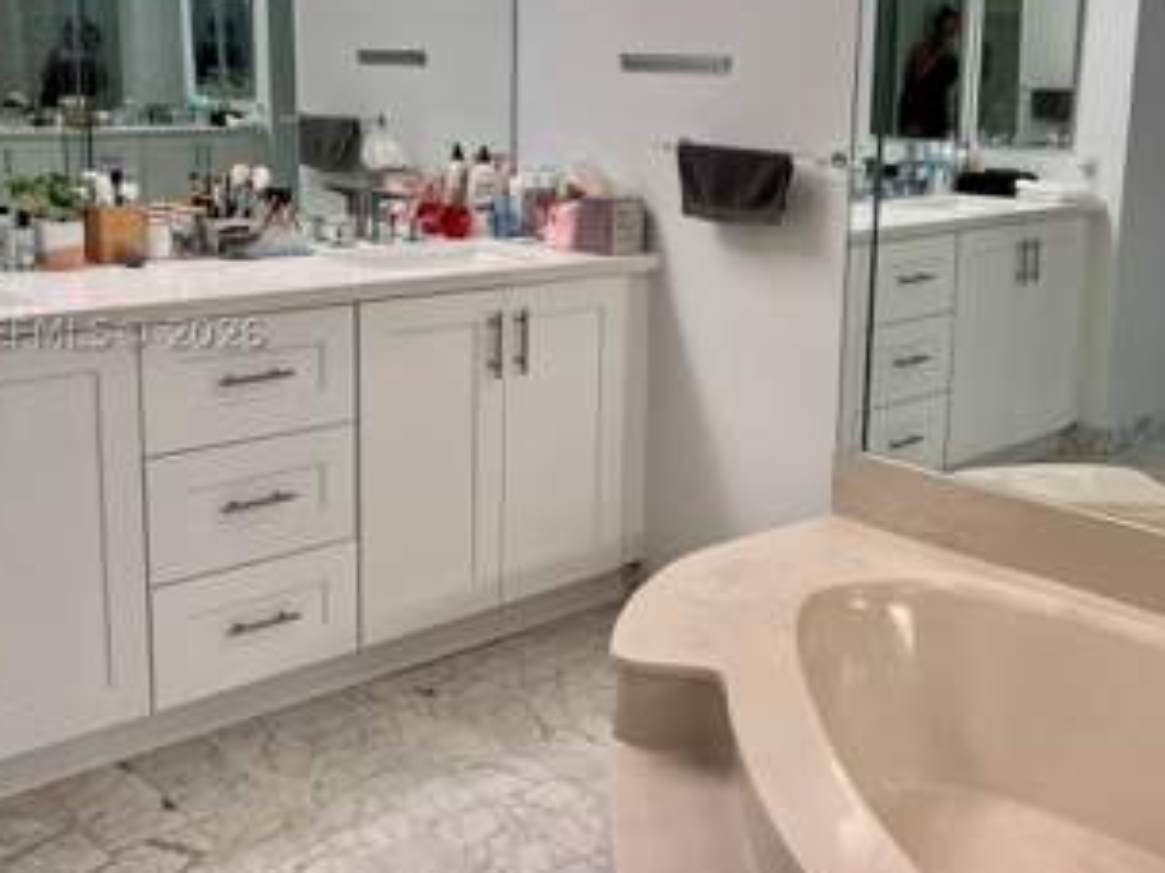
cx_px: 617
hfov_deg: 45.8
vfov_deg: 35.0
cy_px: 333
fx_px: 1380
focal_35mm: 41
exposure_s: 1/120
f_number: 1.6
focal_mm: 5.1
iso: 100
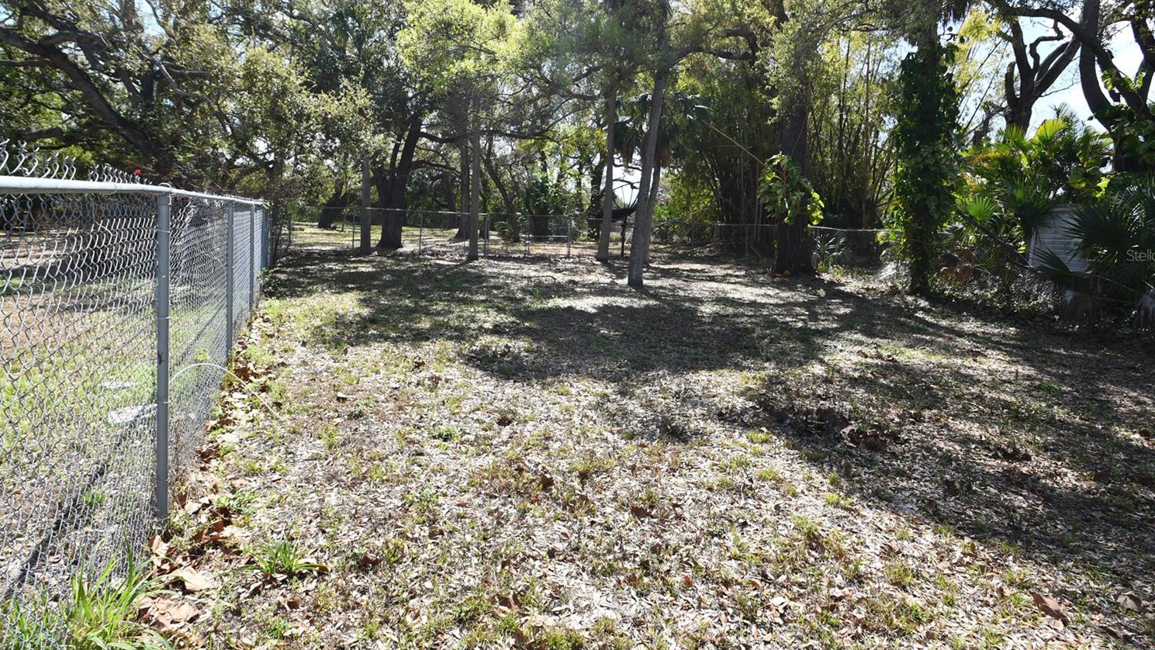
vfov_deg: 60.4
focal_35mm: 18
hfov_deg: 92.7
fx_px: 551
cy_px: 255
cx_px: 575
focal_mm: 11
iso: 200
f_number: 8
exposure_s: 1/250
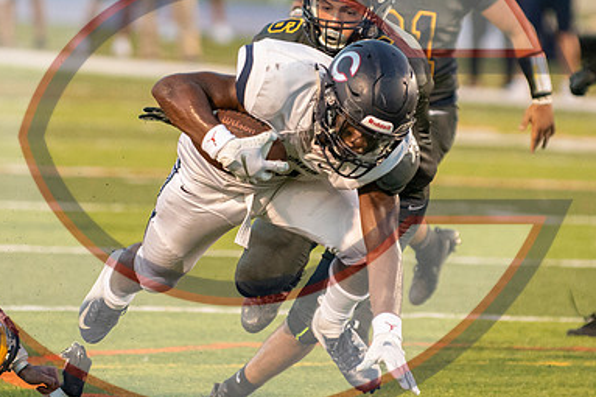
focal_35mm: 534
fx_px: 8836
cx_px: 309
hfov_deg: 3.9
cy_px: 84
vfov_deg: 2.6
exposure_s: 1/1600
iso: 5000
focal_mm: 200
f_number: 2.8
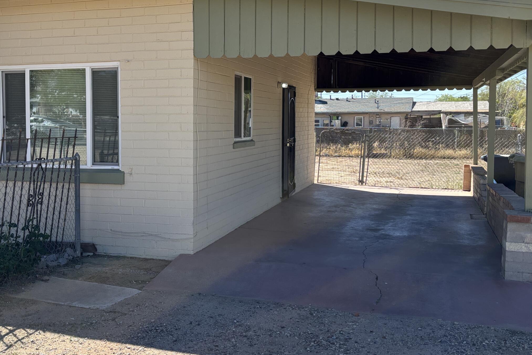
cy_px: 144
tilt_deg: -2.4
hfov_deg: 48.3
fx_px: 591
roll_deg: +0.3
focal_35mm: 40
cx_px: 226
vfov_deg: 33.3
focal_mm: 5.96
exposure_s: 1/2151
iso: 50
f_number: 1.6
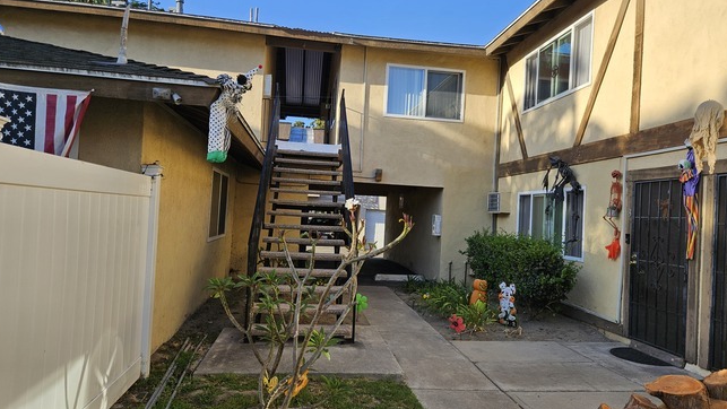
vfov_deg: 44.4
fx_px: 501
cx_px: 360
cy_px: 190
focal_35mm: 26
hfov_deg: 71.9
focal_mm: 5.4
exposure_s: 1/883
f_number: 1.8
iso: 25
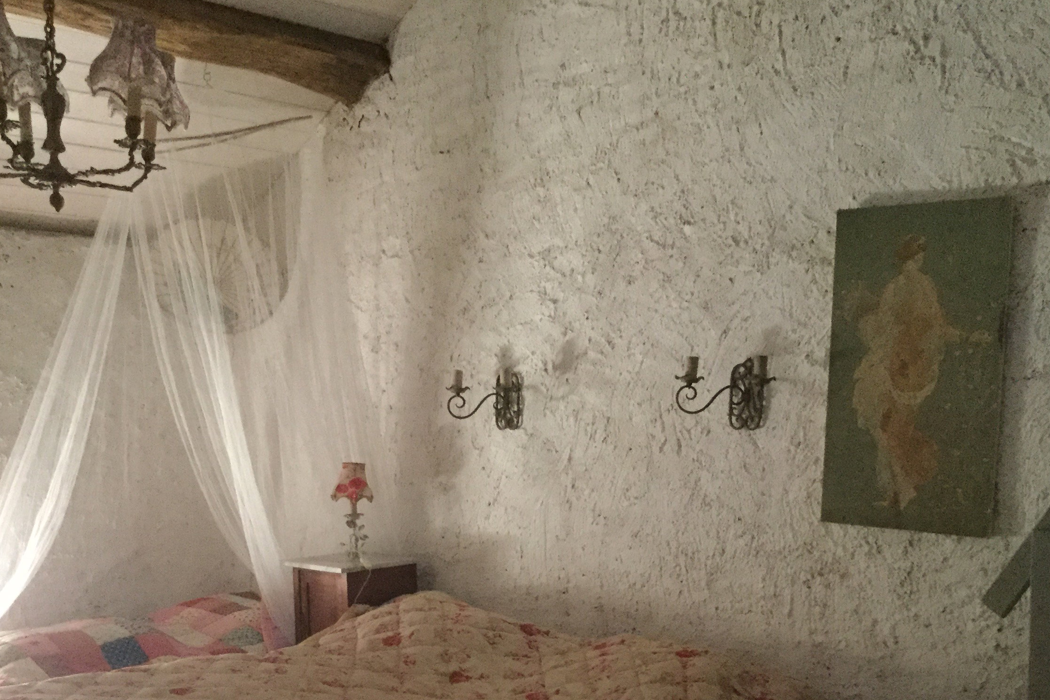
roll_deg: -2.3
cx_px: 541
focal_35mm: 47
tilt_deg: -3.5
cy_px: 547
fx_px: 1371
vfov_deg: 28.1
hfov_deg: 41.9
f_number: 2.4
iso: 500
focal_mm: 3.3
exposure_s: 1/17
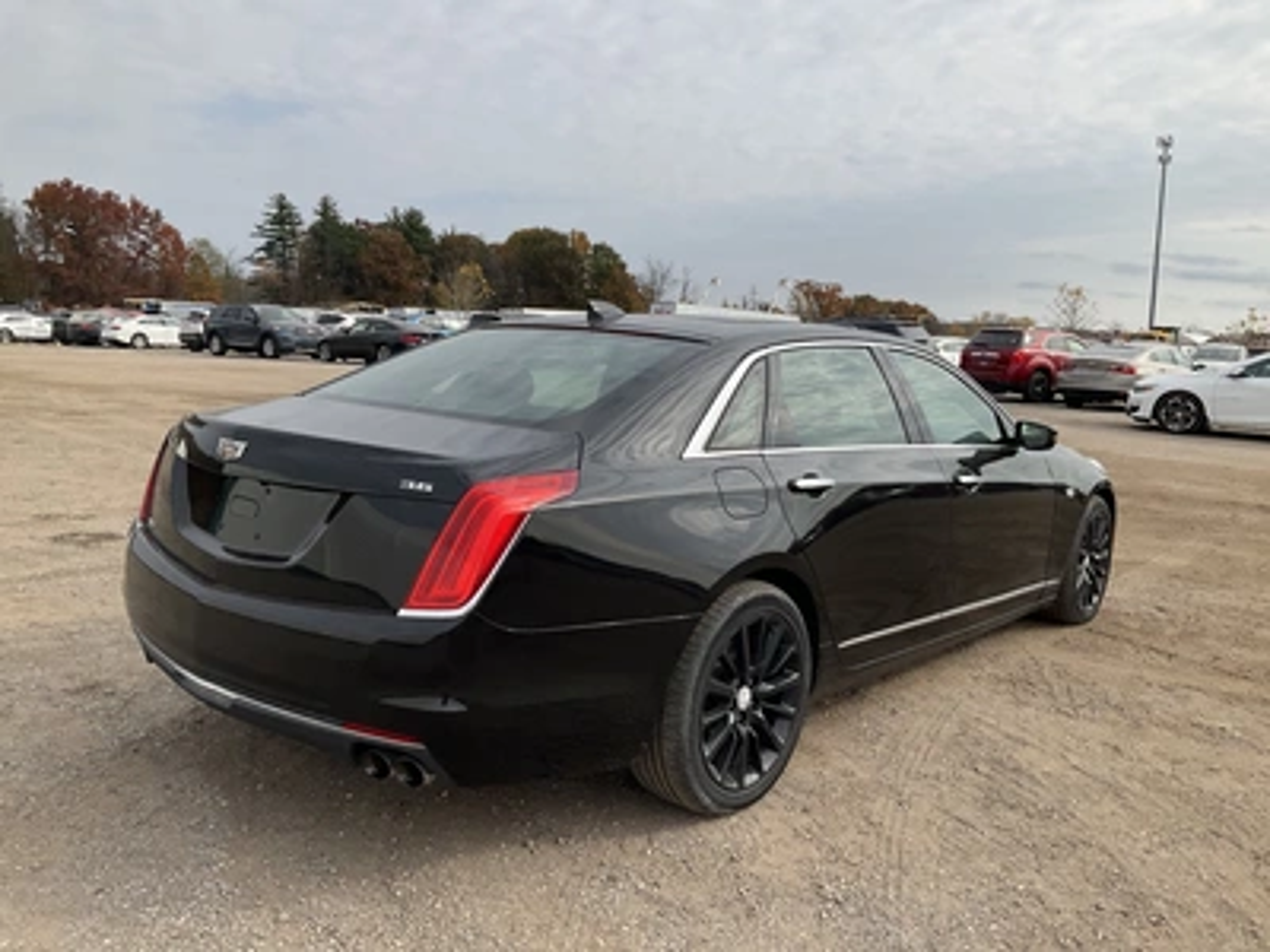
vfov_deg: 48.2
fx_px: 1064
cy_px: 476
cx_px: 635
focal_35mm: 29
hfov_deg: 61.7
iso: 25
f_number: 1.8
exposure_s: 1/1626
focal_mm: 3
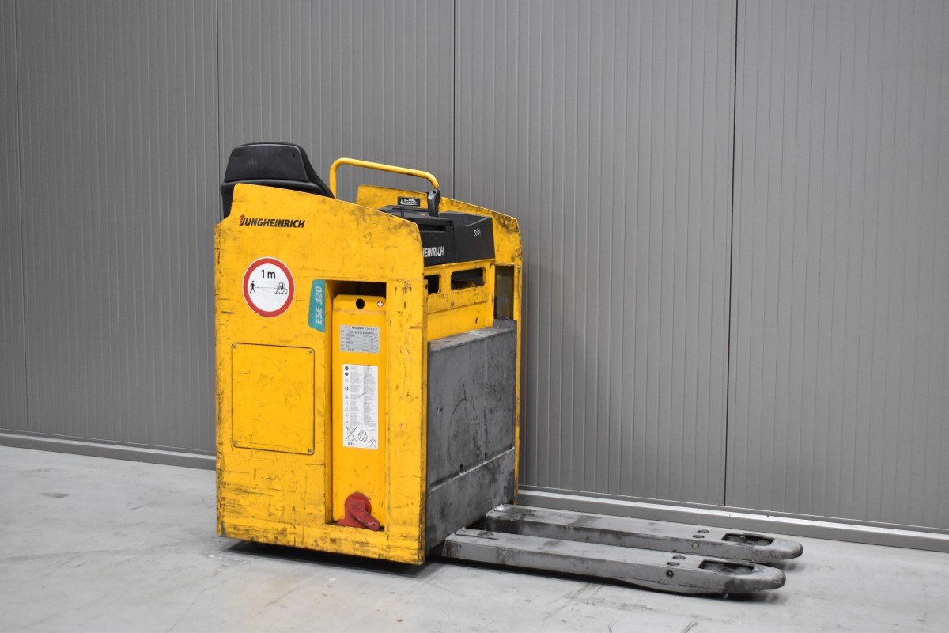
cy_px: 316
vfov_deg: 28.1
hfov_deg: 41.1
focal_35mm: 48
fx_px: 1265
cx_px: 474
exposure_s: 1/60
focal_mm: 32
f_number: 4.5
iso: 1600
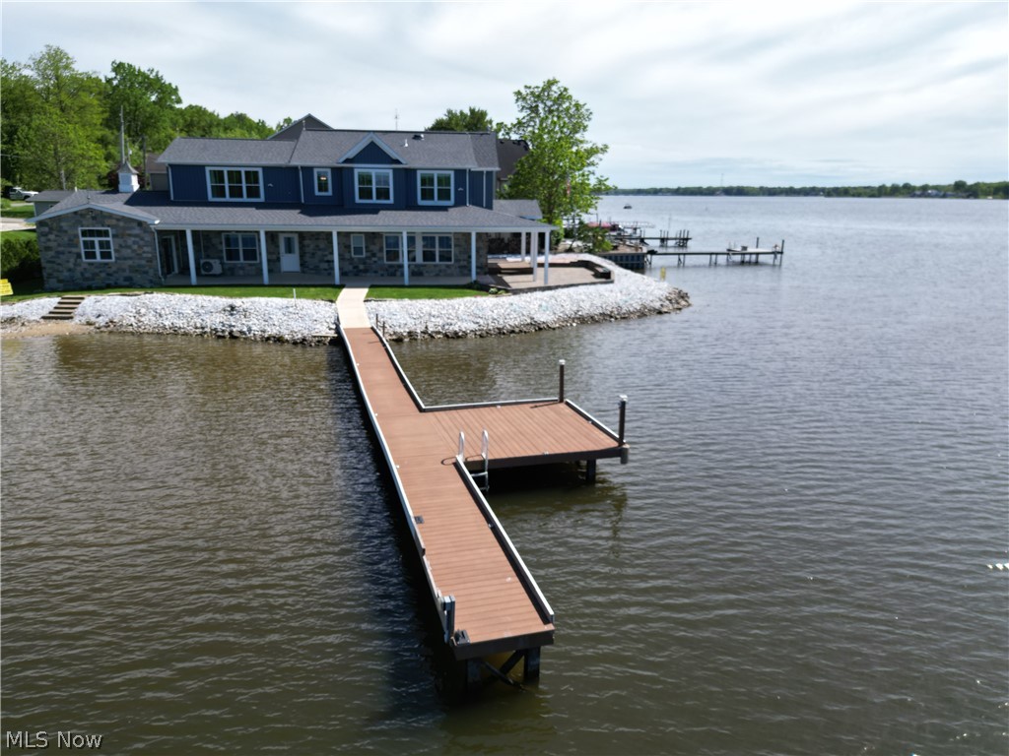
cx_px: 504
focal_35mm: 24
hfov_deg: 71.6
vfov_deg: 56.8
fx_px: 700
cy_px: 378
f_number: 1.7
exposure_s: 1/2500
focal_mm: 6.72
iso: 100
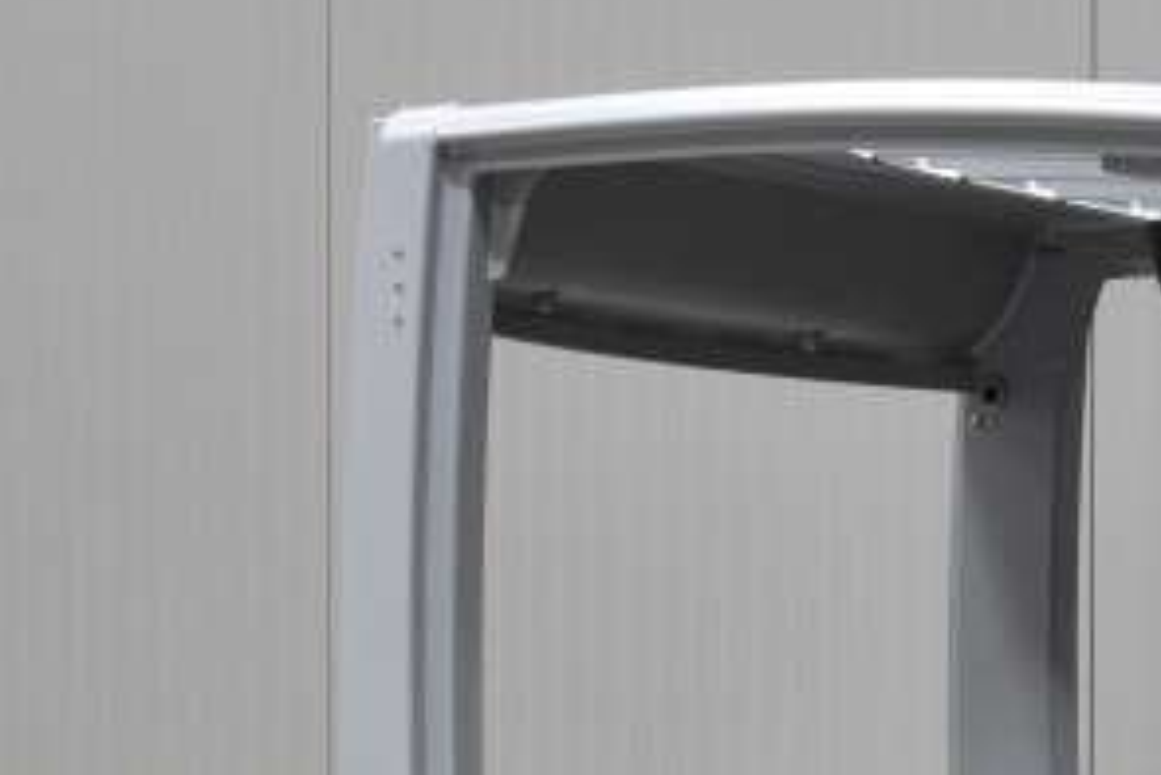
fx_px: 5712
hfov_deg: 11.3
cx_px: 1539
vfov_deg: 7.6
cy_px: 1259
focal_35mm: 177
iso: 1250
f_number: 5.6
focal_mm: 29
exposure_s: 1/25
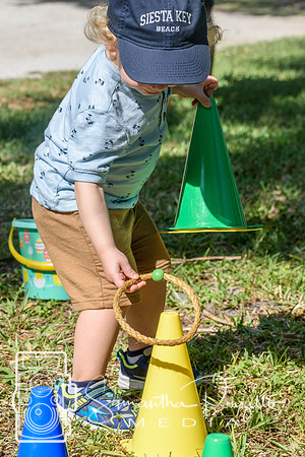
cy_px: 228
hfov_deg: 10.8
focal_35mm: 128
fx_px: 1620
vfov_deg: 16.1
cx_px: 152
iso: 200
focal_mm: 85
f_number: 8
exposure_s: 1/1000
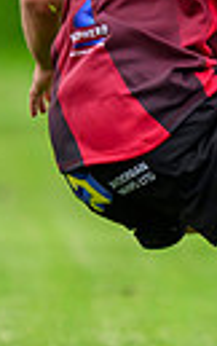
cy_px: -88
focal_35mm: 3799
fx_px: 35828
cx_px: 429
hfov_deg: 0.3
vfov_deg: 0.6
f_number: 4
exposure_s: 1/1250
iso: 500
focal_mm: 560
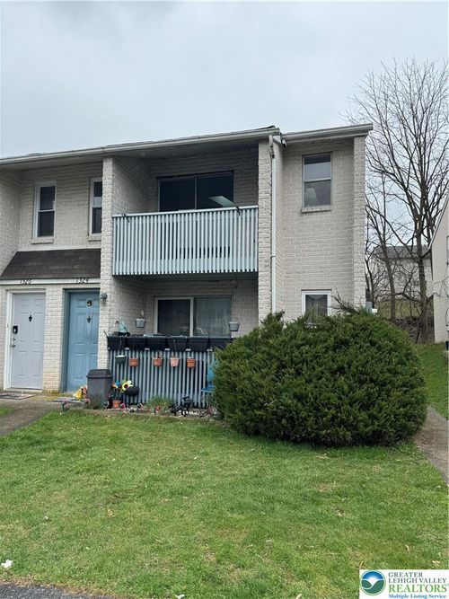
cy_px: 300
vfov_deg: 71.6
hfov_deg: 56.8
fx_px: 415
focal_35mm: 24
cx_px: 224
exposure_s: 1/1869
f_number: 1.78
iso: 80
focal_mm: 6.86
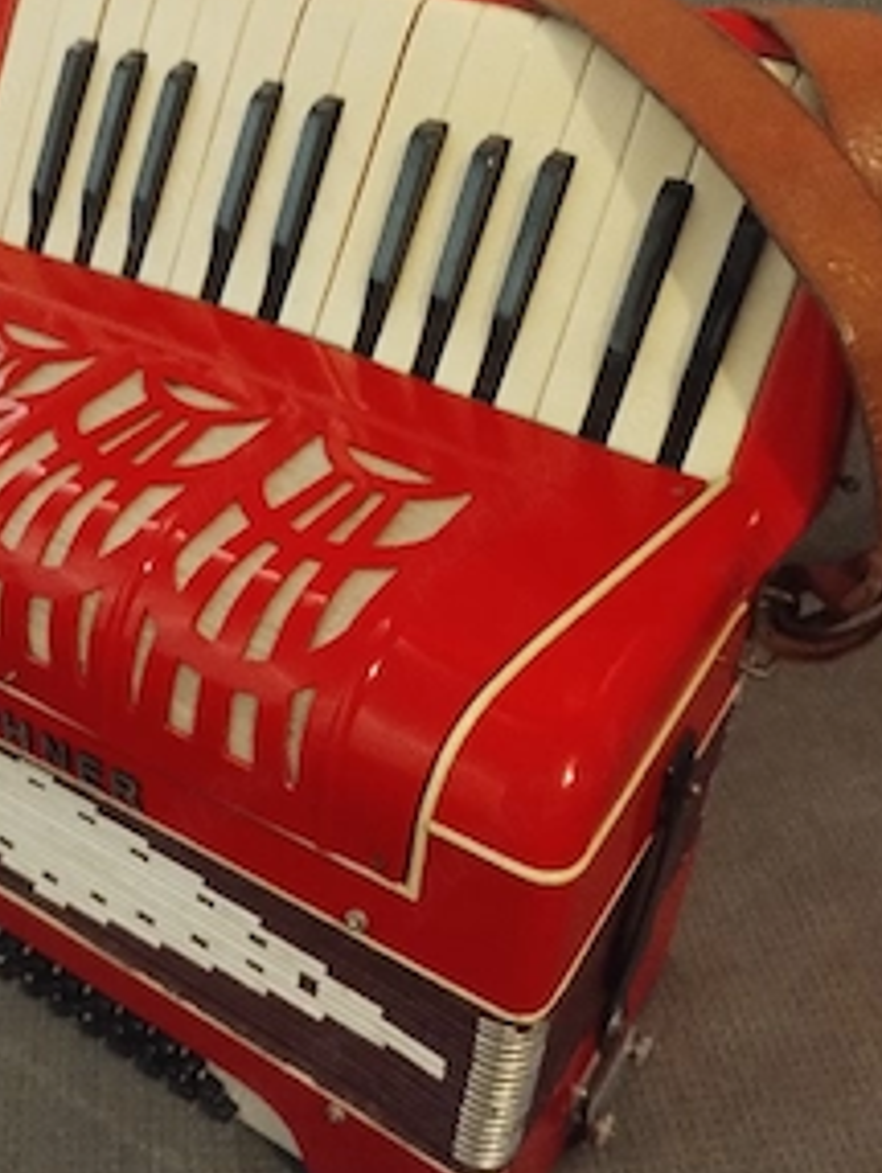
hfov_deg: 36.5
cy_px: 537
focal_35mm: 39
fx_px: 1323
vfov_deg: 47.8
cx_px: 291
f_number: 1.8
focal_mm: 4.27
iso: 2544
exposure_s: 1/17
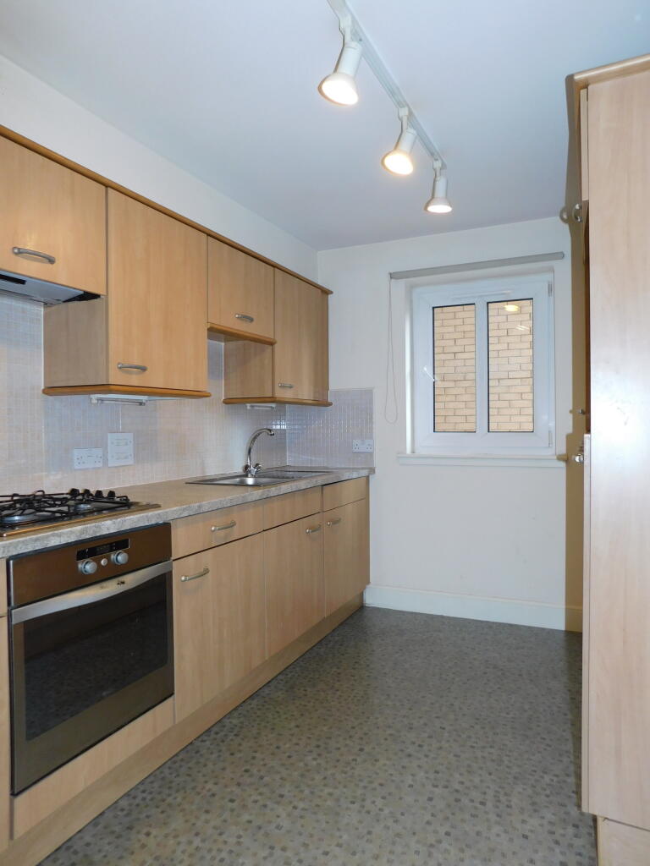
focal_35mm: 23
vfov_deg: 73.9
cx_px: 325
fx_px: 576
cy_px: 433
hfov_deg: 58.9
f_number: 3
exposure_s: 1/30
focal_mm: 4
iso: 200
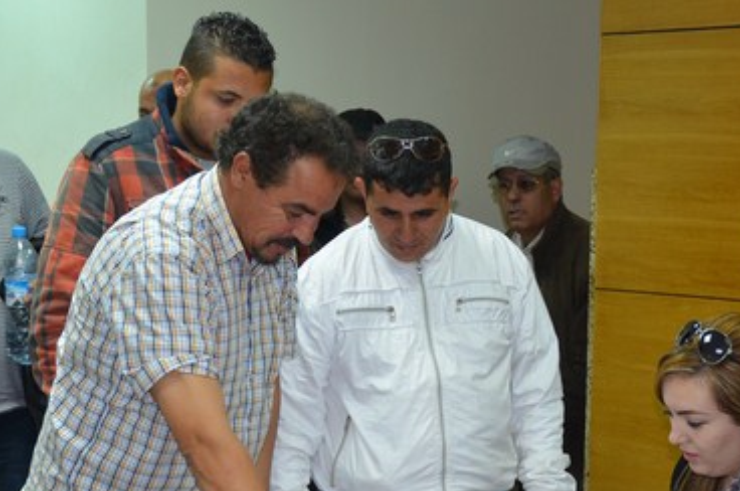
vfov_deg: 16.7
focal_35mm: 81
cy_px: 378
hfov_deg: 25.1
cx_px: 442
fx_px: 1659
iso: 800
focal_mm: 31
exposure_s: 1/60
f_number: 4
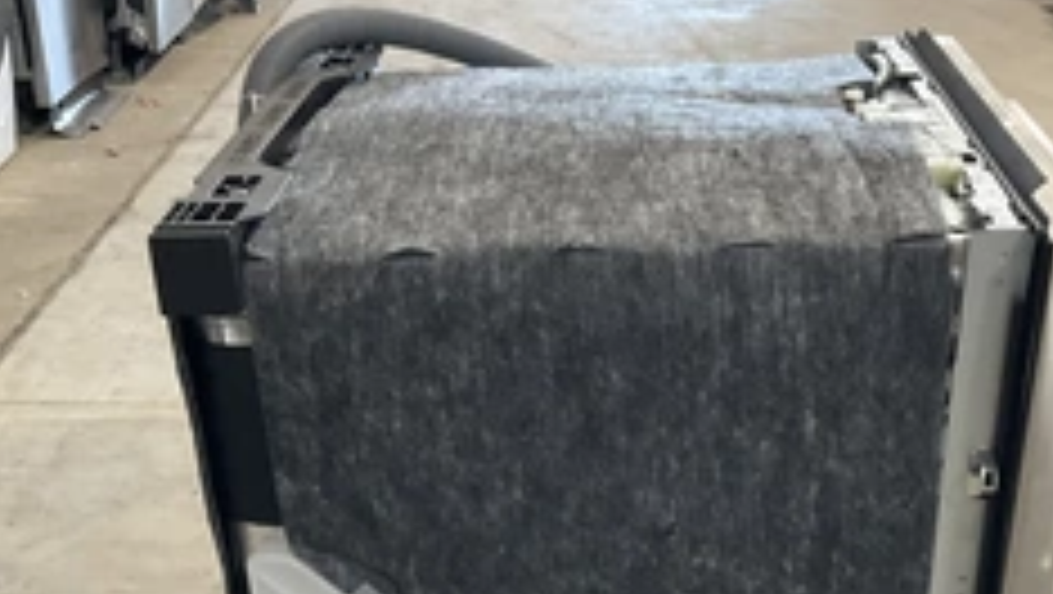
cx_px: 608
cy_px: 585
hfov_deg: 38.4
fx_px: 1509
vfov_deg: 21.5
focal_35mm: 54
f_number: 1.8
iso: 160
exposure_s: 1/60
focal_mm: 3
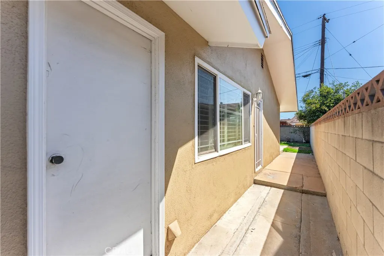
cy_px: 128
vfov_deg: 81.2
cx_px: 192
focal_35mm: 14
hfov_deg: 104.2
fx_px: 149
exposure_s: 1/200
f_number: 6.3
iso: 250
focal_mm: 14
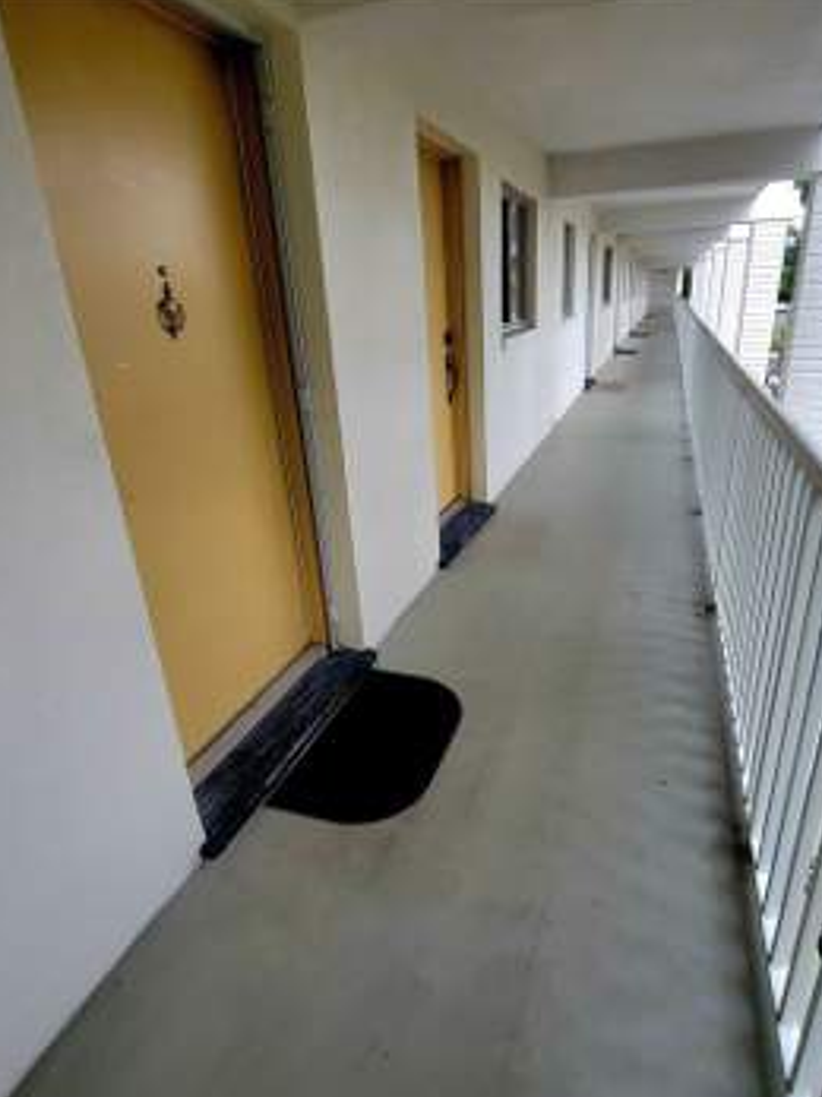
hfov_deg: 71.5
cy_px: 553
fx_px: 570
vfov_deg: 87.8
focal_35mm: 18
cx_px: 439
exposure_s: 1/294
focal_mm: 2.2
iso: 50
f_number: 2.2
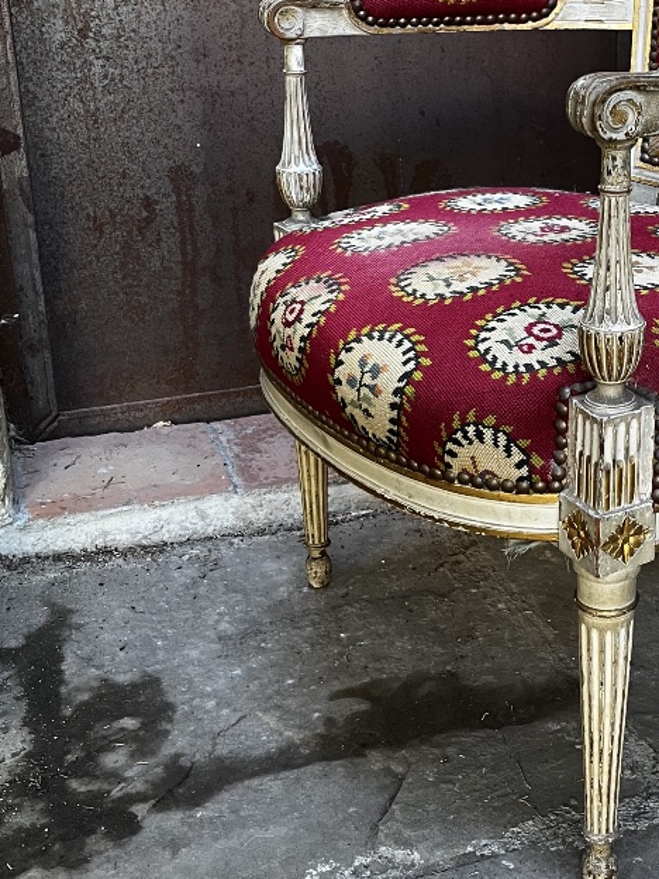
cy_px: 316
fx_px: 1269
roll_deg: -0.3
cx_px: 621
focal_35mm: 50
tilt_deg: -16.9
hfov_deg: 27.8
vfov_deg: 37.9
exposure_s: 1/60
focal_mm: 5.1
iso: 160
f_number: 1.6
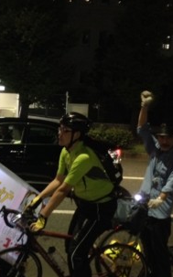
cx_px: 2
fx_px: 393
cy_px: 146
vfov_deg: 38.9
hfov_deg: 23.8
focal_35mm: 52
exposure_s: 1/15
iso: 800
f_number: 2.4
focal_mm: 4.12
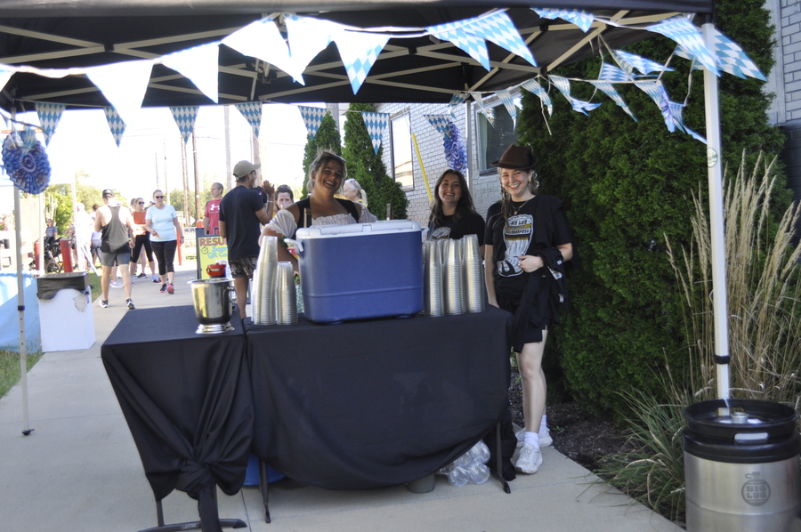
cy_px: 266
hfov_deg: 49.6
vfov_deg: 34.1
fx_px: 867
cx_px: 400
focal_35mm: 39
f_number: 4.2
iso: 400
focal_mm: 26
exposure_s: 1/320
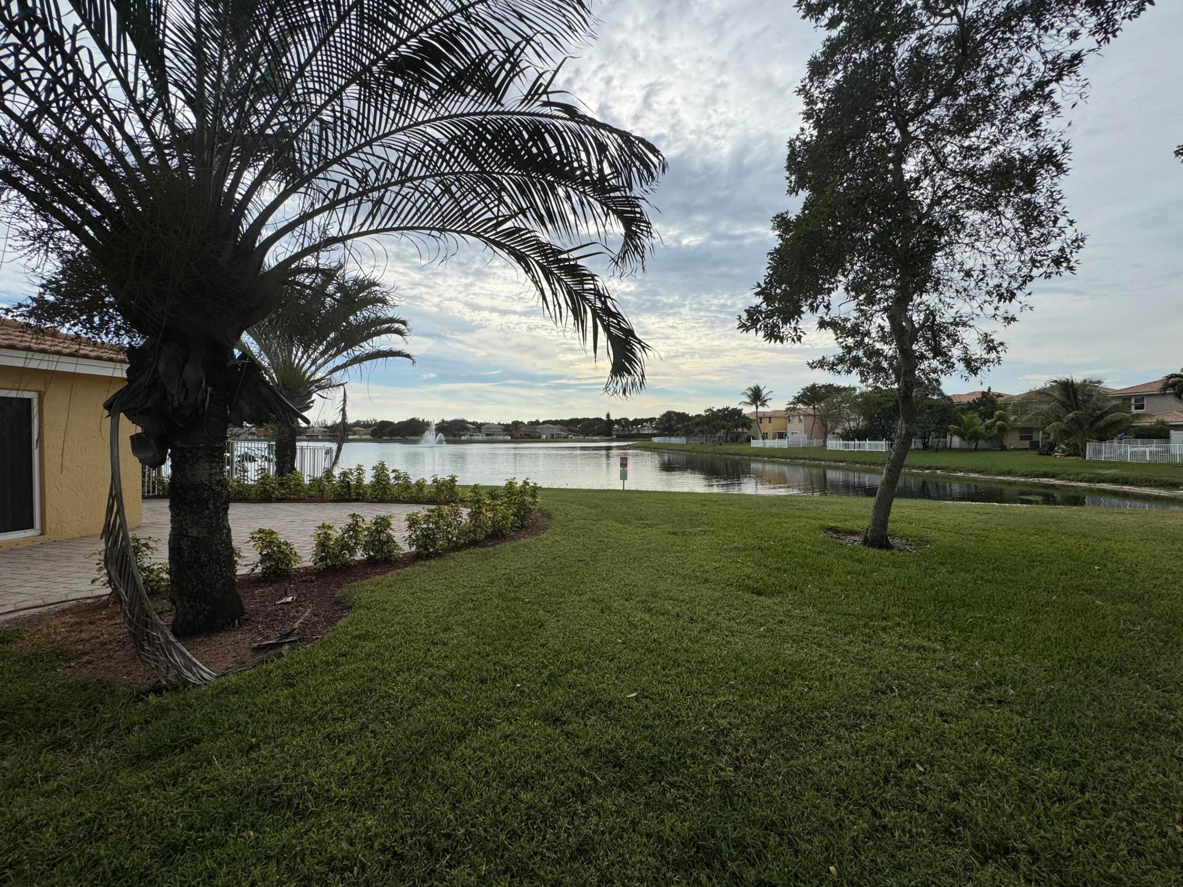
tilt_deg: -2.5
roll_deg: +0.2
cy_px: 444
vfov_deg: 85.7
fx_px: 478
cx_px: 592
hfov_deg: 102.1
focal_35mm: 14
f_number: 2.2
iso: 40
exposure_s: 1/3717
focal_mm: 2.22
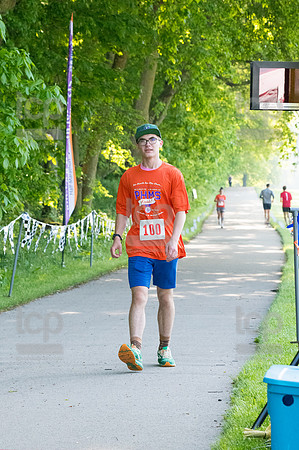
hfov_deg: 9.6
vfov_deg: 14.5
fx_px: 1773
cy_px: 225
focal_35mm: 142
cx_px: 150
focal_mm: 95
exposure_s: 1/1600
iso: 4000
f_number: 5.6
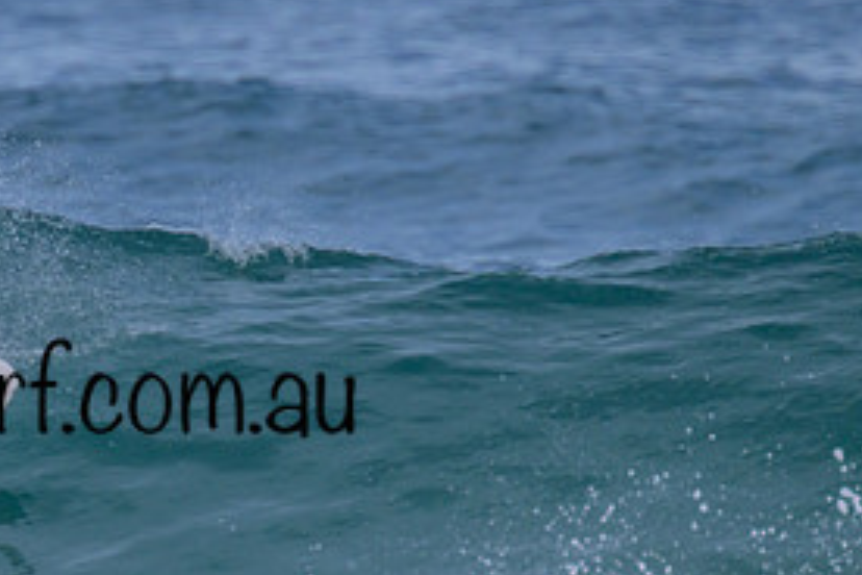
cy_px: 383
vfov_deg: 0.7
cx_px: -53
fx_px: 45874
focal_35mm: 1916
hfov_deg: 1.1
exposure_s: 1/2000
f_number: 11
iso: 640
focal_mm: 800
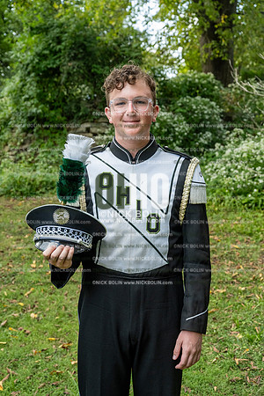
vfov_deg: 41.1
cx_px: 132
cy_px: 198
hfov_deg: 28.1
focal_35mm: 48
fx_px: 528
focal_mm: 48
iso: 1000
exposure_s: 1/640
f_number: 5.6
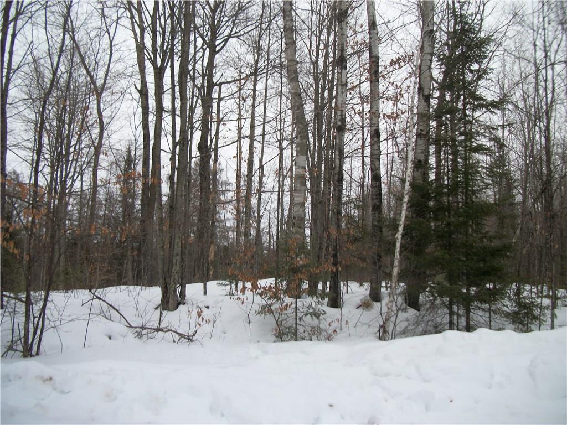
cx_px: 284
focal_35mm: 32
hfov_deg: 56.8
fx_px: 524
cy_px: 212
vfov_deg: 44.2
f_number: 2.9
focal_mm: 5.7
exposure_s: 1/30
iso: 80
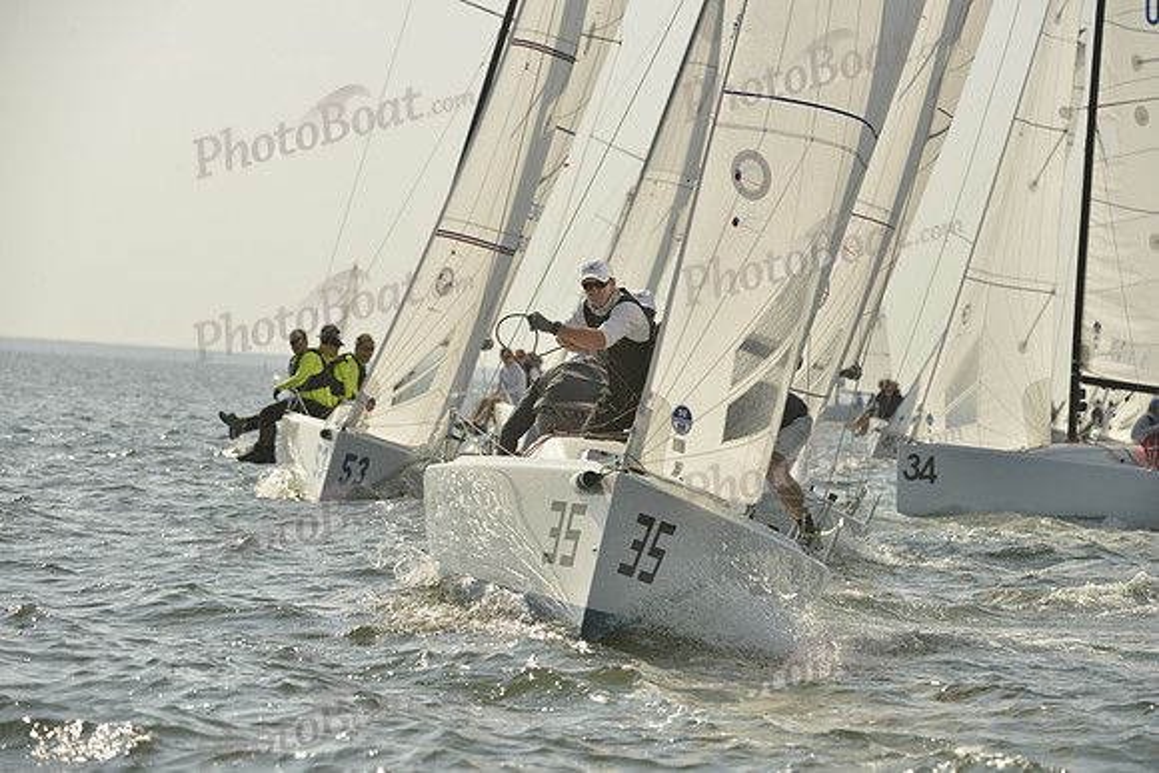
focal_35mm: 200
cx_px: 580
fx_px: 6440
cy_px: 386
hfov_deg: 10.3
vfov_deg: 6.9
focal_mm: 200
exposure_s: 1/1600
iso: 280
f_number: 7.1
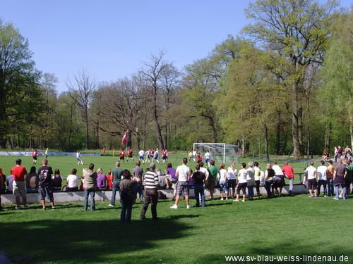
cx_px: 176
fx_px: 510
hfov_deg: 38.2
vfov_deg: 29.1
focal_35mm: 50
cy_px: 132
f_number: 6.7
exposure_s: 1/180
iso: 80
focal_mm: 8.8
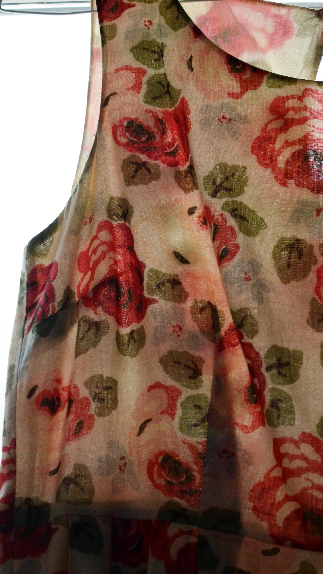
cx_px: 162
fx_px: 953
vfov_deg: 33.5
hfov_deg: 19.2
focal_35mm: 63
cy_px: 260
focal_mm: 35
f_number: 8
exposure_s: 1/500
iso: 2000
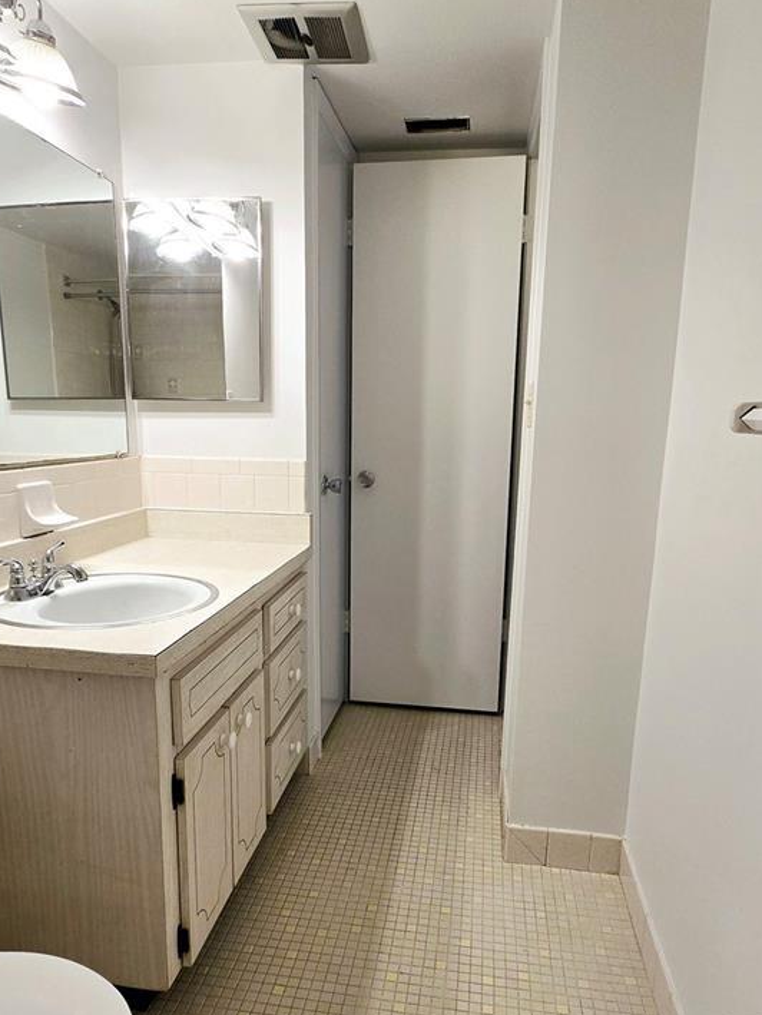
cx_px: 370
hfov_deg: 61.1
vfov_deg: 76.2
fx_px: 646
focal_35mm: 22
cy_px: 553
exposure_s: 1/120
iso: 80
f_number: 2.2
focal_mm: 2.2
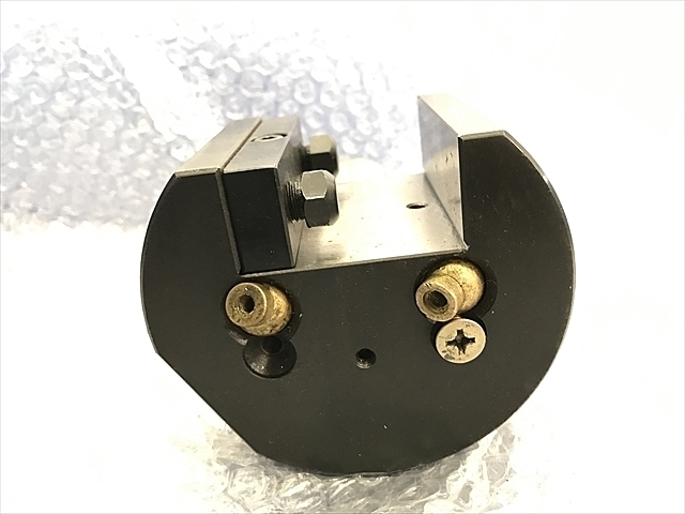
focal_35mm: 28
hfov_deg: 63.4
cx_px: 342
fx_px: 554
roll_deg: +3.7
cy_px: 257
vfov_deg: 49.7
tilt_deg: -22.3
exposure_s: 1/15
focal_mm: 3.99
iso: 64
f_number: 1.8
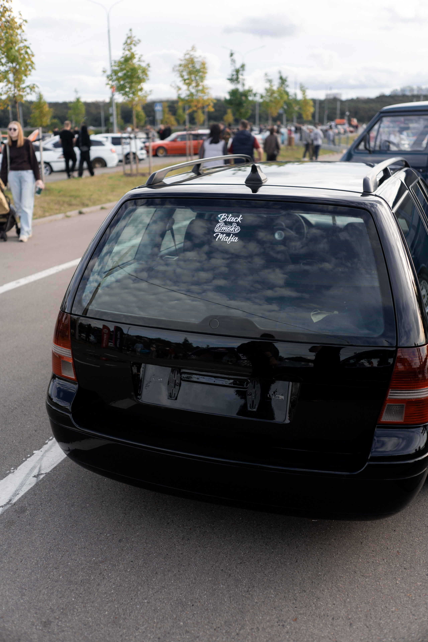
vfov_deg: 54.4
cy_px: 321
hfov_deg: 37.9
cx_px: 214
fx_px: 624
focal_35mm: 35
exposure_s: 1/400
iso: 100
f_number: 2.5
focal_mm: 35
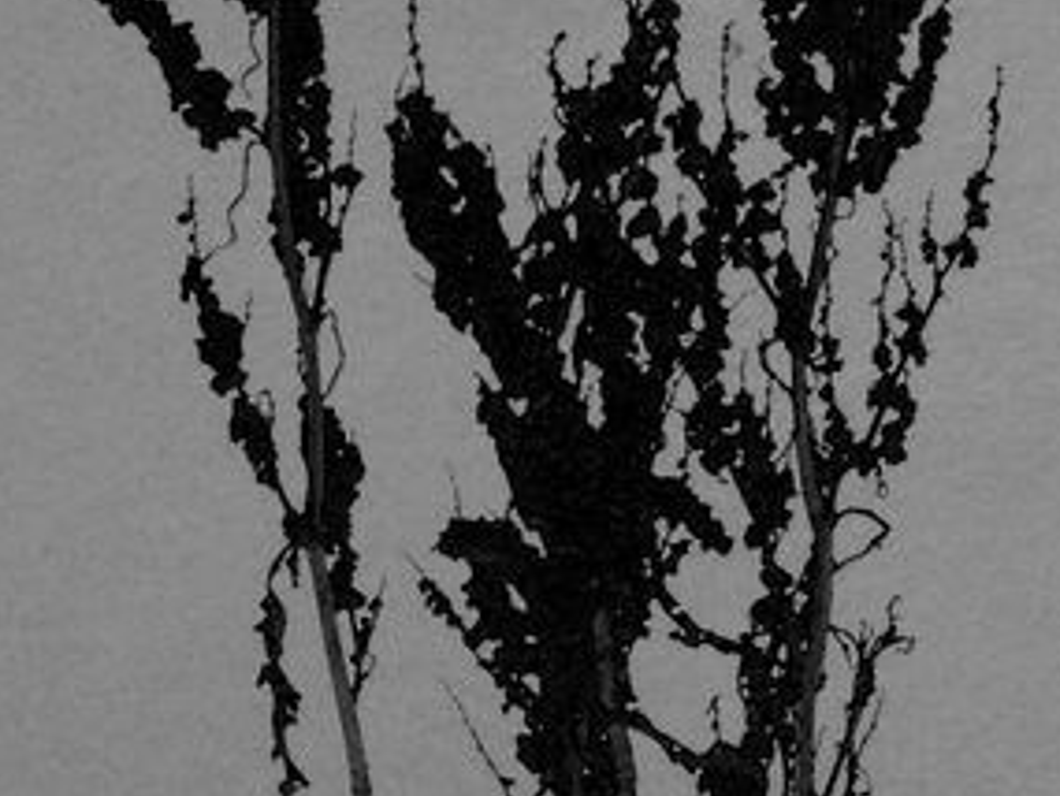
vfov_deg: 6.0
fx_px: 7536
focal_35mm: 246
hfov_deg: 8.0
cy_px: 363
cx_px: 796
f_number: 7.6
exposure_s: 1/220
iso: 50
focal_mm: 19.8
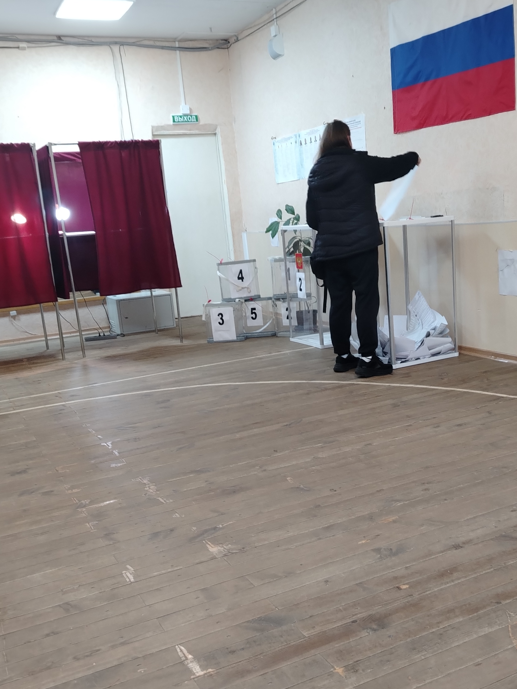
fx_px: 757
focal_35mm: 38
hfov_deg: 37.5
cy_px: 396
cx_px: 317
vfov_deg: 48.8
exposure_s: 1/33.3
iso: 713
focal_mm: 5.25
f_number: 1.75
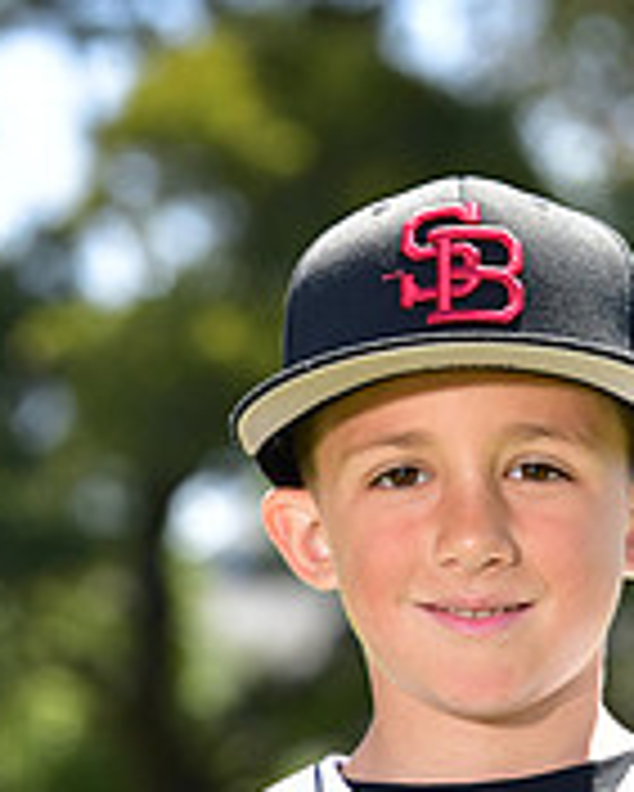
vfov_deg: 4.8
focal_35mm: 402
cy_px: 1017
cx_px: 443
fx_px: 9421
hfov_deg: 3.9
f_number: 5.6
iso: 160
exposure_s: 1/250
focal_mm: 130
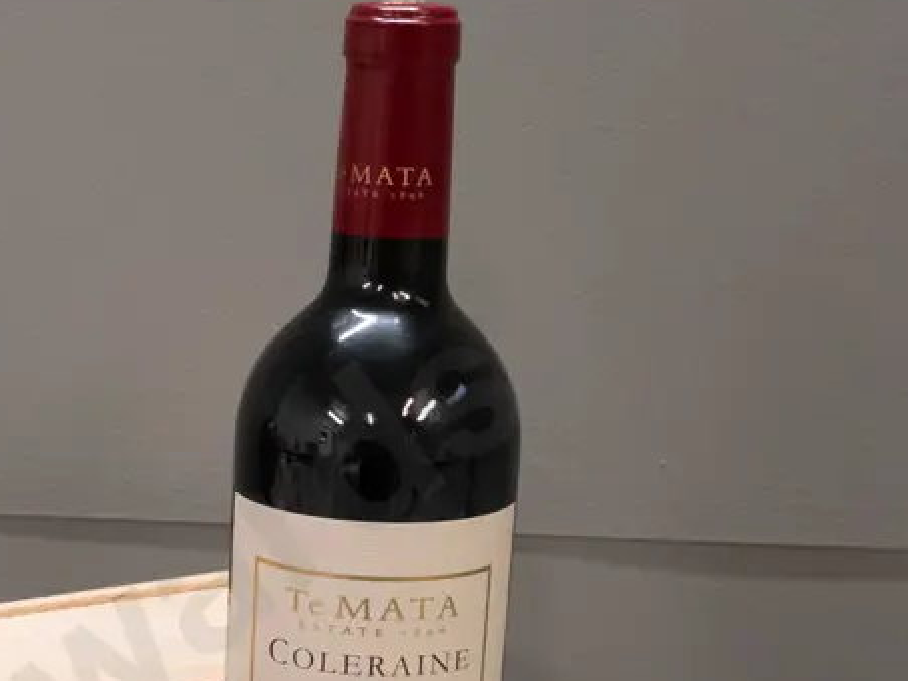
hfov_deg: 22.3
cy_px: 645
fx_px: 2256
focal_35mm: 86
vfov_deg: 16.9
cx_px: 137
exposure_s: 1/160
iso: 3200
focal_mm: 19
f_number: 5.6
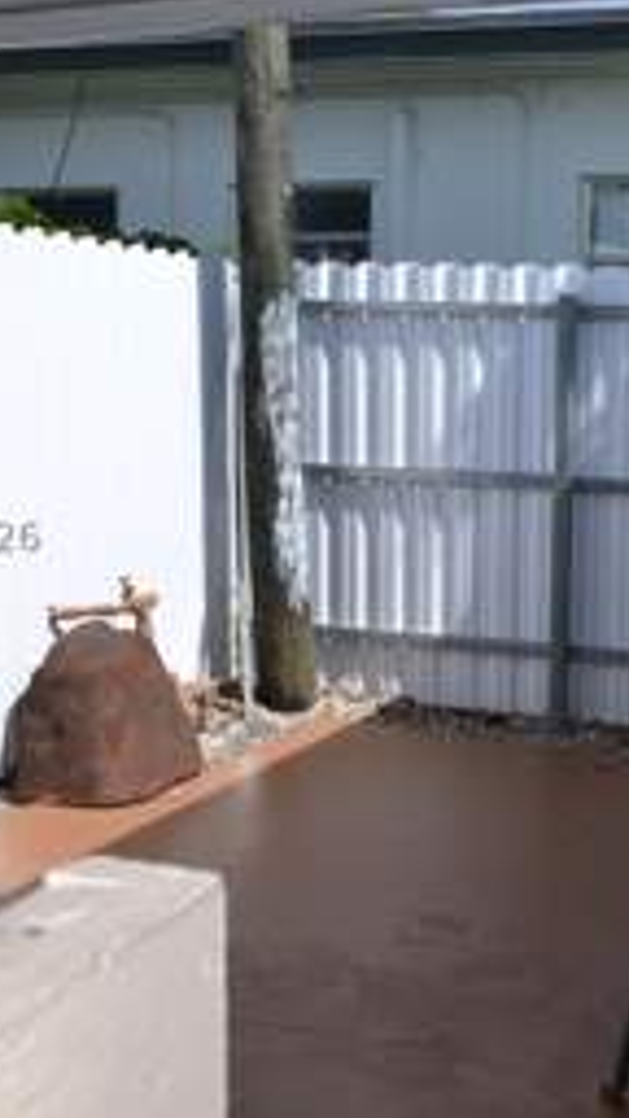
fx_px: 1631
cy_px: 531
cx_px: 524
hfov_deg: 21.5
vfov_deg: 37.8
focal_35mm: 55
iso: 125
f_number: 11
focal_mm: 28
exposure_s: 1/250
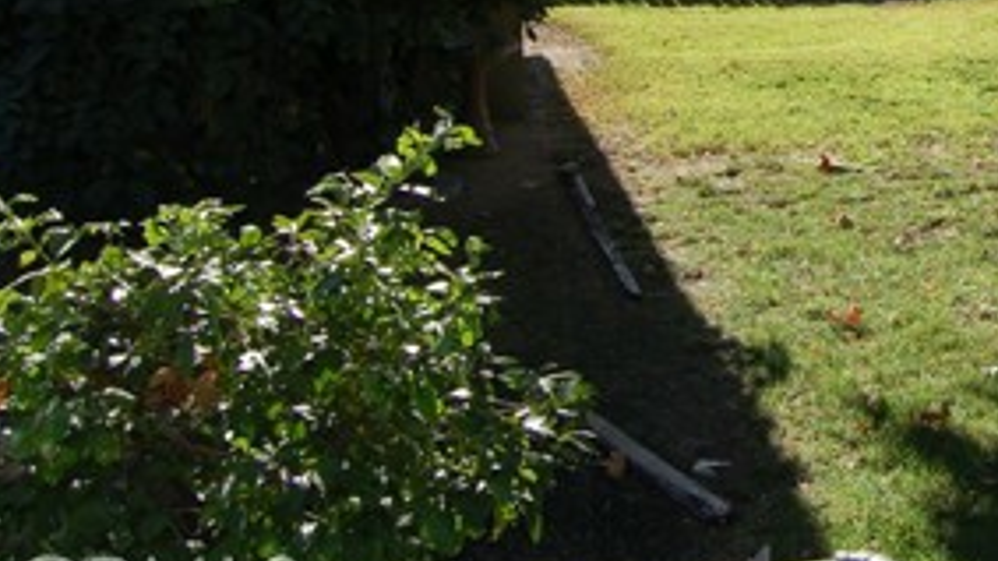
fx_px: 5164
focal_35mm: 195
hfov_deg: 10.9
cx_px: 1093
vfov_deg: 6.2
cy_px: -111
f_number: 10
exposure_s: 1/320
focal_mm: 55
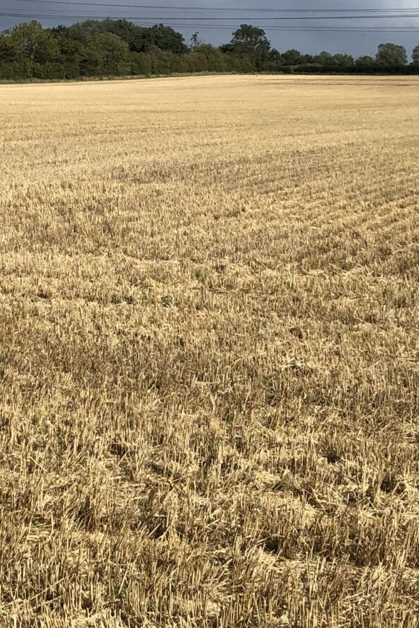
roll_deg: -0.6
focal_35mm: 84
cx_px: 101
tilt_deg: -1.7
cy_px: 145
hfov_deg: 16.2
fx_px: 1466
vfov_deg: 23.9
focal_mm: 3.99
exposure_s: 1/3205
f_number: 1.8
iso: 20
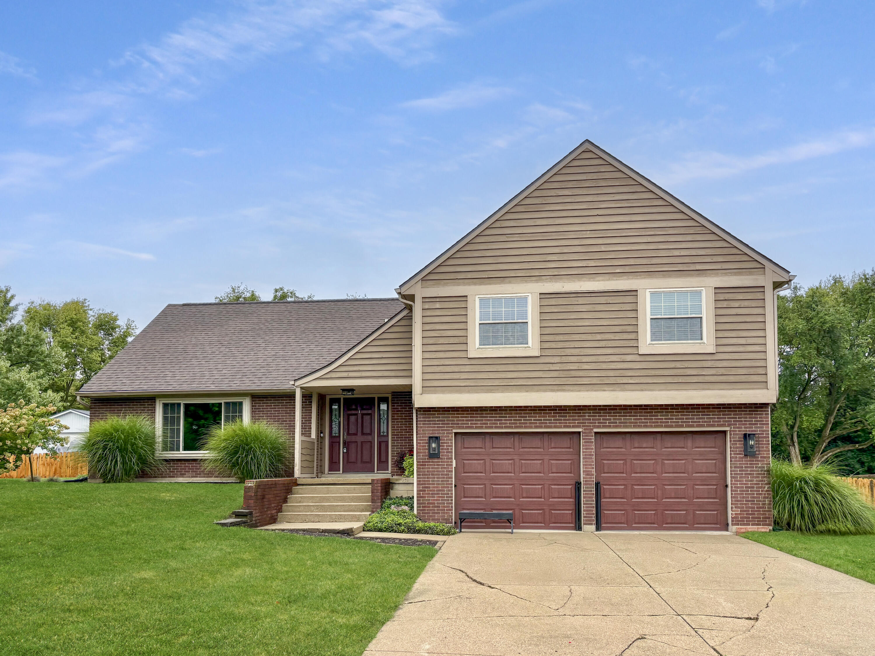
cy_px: 328
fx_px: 657
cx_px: 438
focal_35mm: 26
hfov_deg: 67.3
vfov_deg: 53.1
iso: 50
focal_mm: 5.96
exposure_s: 1/458
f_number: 1.6
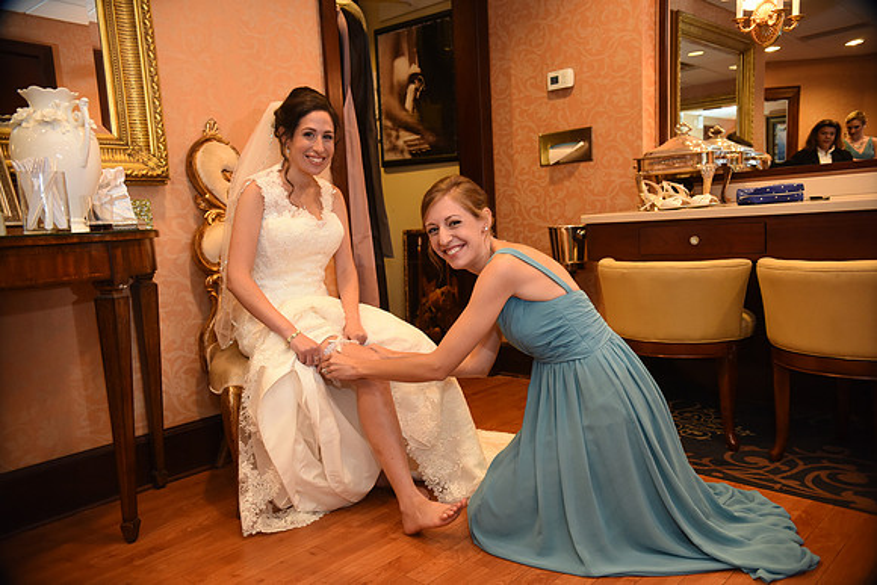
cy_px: 292
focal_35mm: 30
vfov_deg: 43.6
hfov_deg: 61.9
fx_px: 731
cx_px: 438
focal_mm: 30
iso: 2000
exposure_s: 1/60
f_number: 5
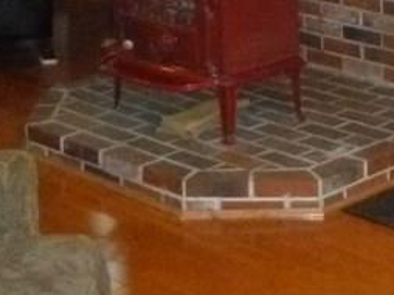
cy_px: -161
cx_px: 299
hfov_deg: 17.3
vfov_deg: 12.4
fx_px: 1285
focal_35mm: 113
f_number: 3.3
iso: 800
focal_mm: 5
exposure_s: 1/60
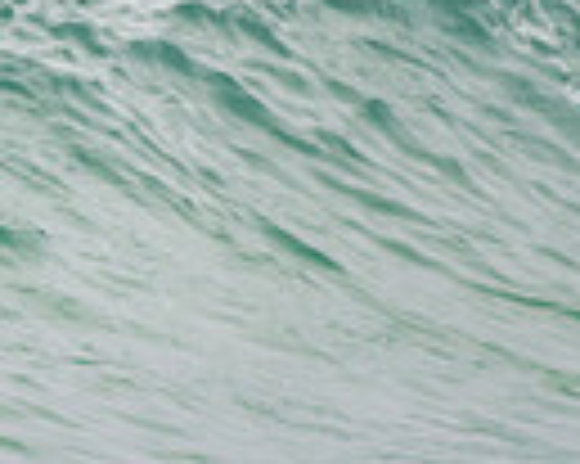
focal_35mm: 2589
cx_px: -687
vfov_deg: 0.6
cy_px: 151
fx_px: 44409
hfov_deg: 0.7
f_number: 5.6
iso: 560
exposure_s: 1/800
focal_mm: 500
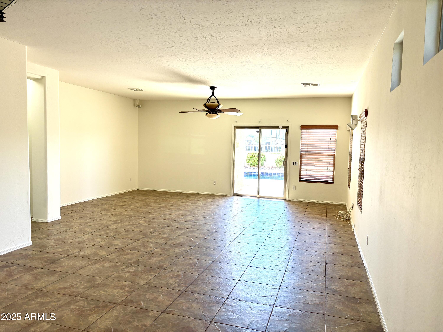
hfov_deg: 67.3
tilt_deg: -3.9
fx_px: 333
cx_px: 222
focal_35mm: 26
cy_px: 166
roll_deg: -1.6
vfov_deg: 53.1
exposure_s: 1/120
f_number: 1.6
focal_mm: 5.96
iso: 64
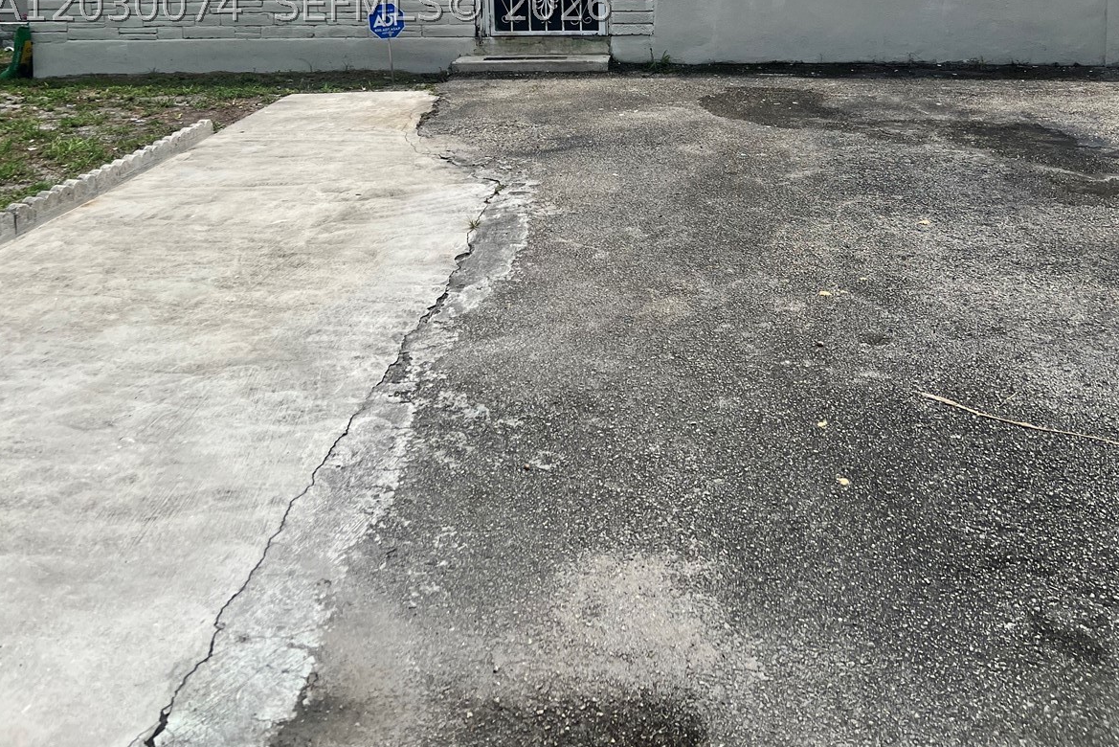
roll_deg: +2.1
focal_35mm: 37
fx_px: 1150
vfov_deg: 33.1
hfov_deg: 51.9
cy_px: 5
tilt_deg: -5.0
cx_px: 555
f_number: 1.5
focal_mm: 5.7
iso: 50
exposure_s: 1/6579
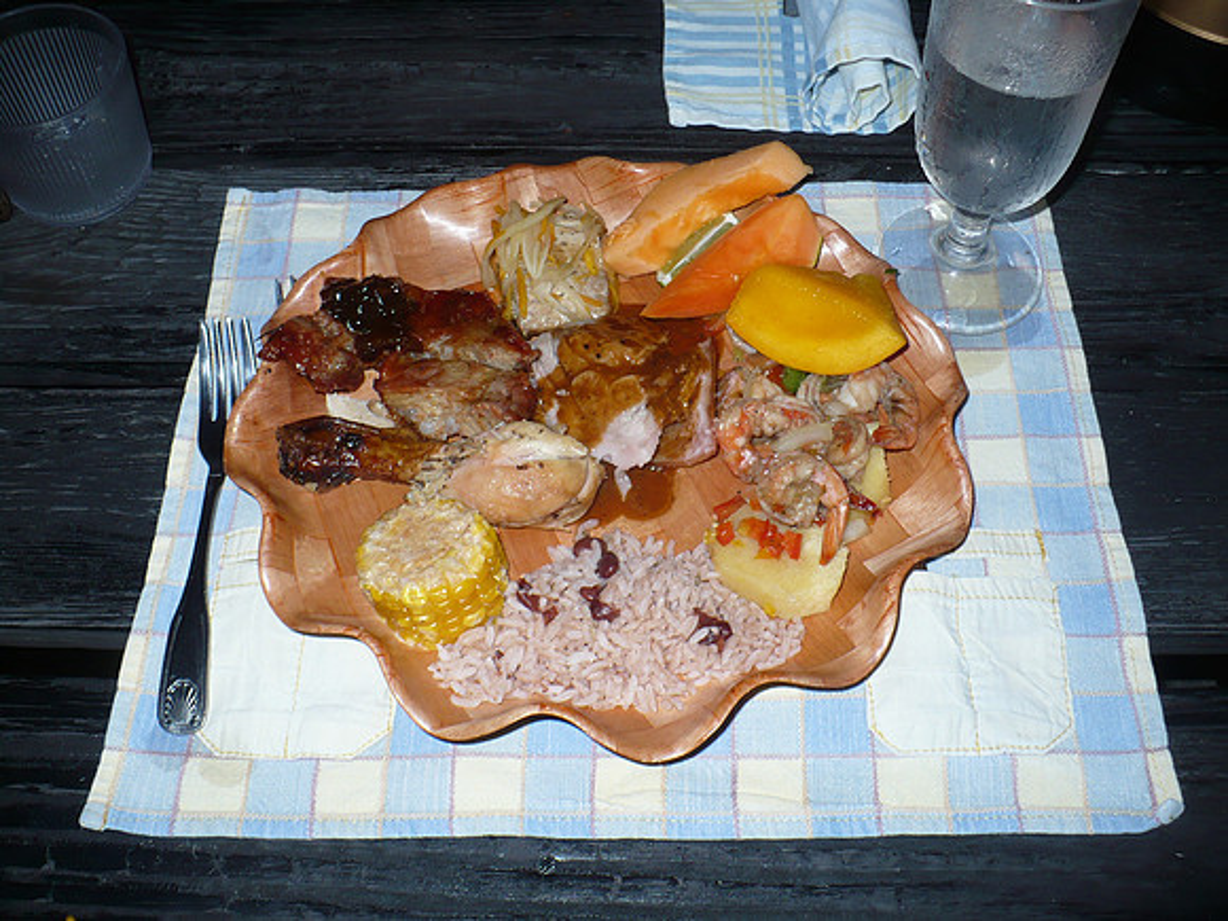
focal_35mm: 37
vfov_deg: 38.7
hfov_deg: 50.1
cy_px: 460
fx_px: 1313
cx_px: 614
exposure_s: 1/30
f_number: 2.8
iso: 100
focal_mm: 6.1
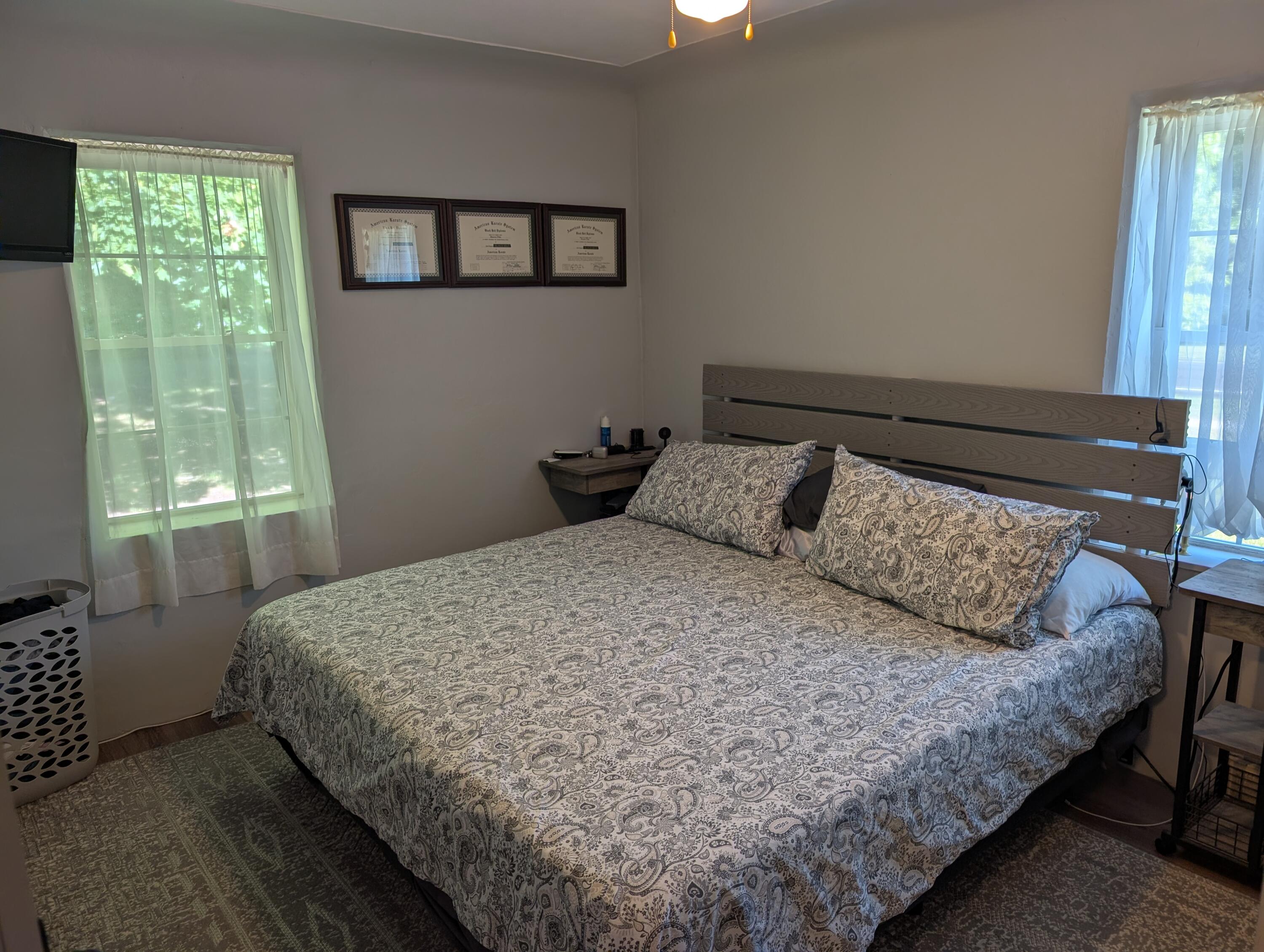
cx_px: 632
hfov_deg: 71.5
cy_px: 476
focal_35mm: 24
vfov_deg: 56.9
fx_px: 877
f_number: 1.68
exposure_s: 1/30
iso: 21
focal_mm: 6.9
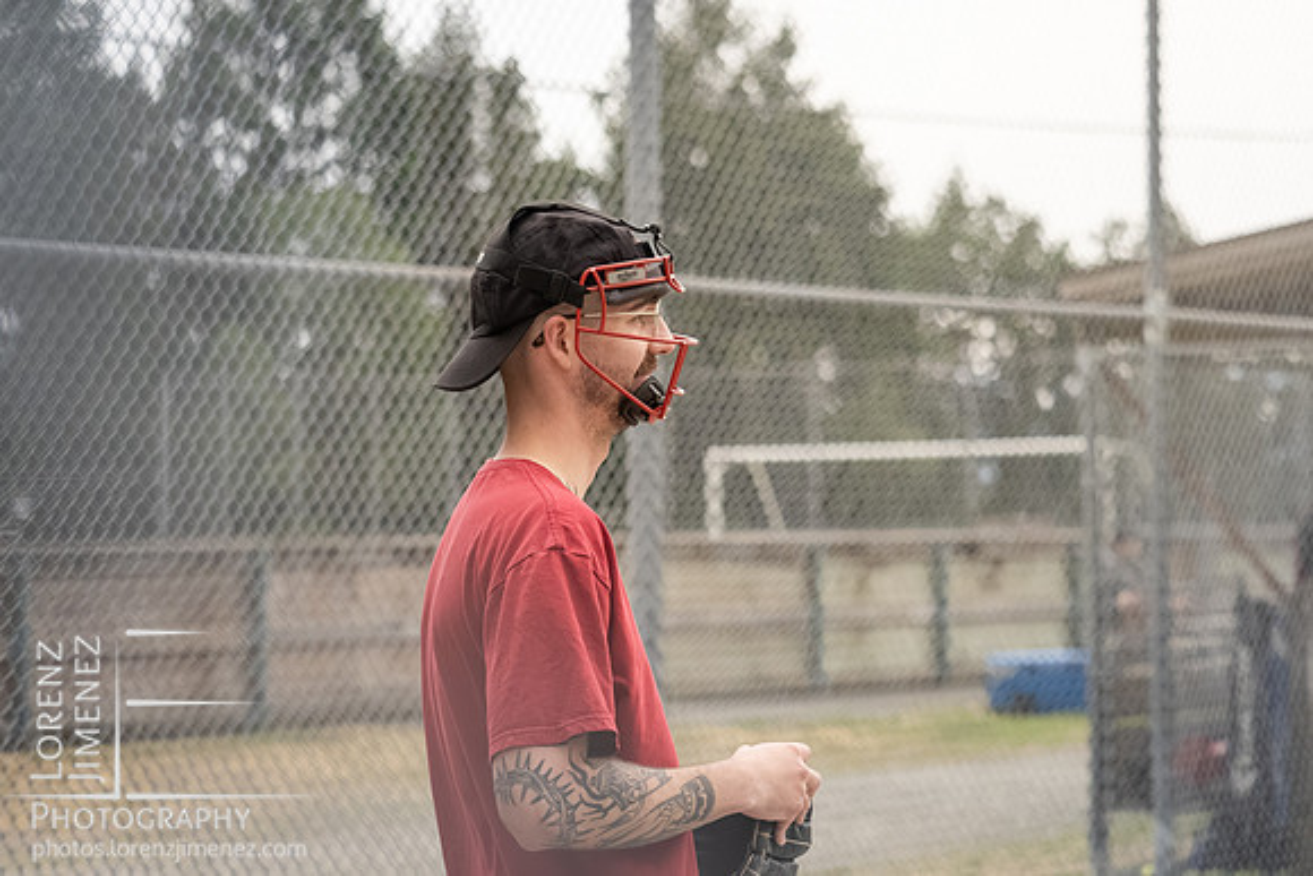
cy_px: 392
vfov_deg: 10.8
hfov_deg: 16.1
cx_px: 658
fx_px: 4631
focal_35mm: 127
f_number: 2.8
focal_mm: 60
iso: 2000
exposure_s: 1/2000
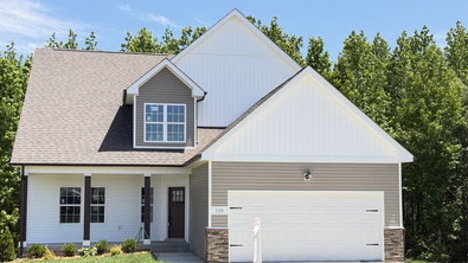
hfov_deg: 39.2
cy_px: 154
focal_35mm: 53
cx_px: 233
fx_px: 658
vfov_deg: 22.6
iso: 100
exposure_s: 1/1543
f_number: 1.78
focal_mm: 6.76
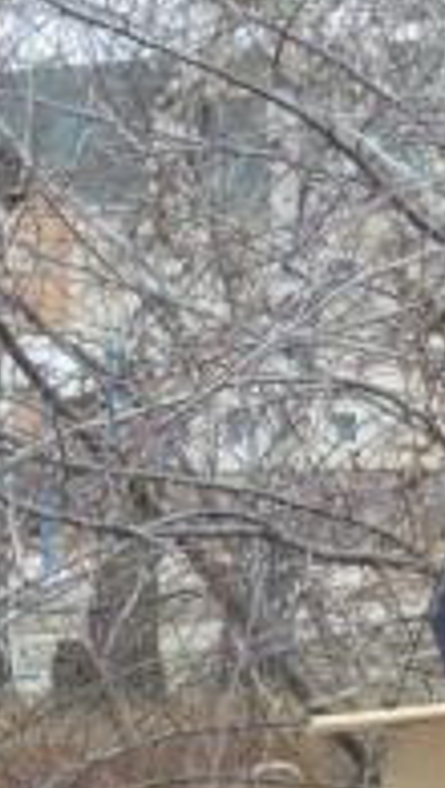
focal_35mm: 140
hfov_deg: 8.4
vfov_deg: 15.3
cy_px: 457
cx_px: 752
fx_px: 2930
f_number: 4.4
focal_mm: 10
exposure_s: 1/60
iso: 400
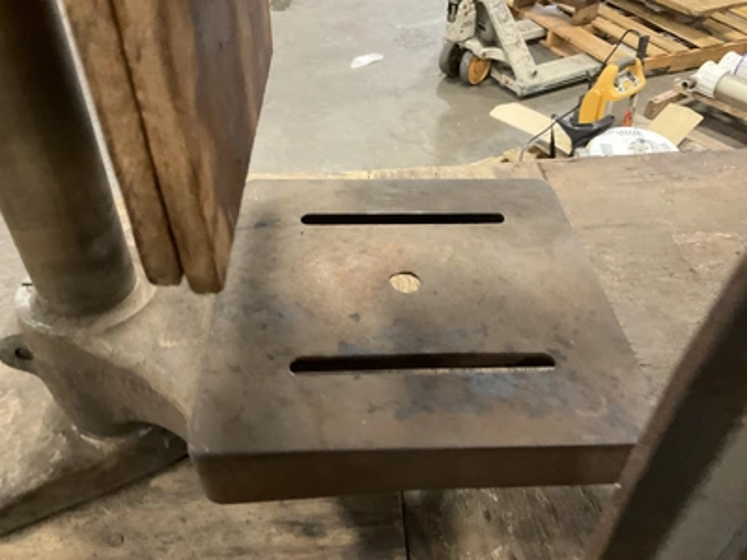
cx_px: 374
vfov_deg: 48.2
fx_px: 626
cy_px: 280
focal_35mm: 29
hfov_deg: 61.7
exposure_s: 1/30
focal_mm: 3
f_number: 1.8
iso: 400
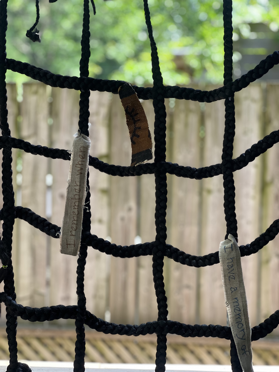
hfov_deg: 19.1
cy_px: 186
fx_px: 827
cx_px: 140
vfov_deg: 25.3
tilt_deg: -3.7
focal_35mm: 77
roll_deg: -0.8
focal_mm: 9
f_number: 2.8
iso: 64
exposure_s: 1/121
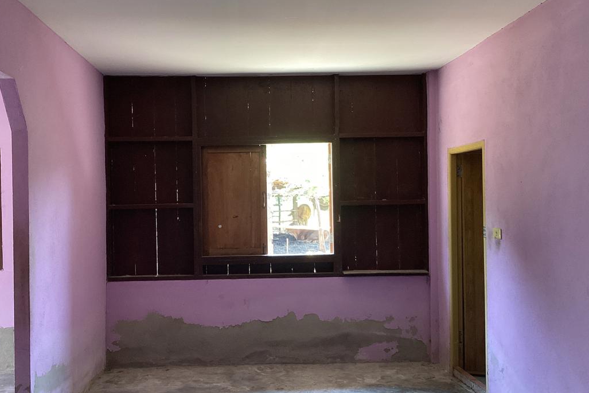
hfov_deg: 53.0
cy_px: 190
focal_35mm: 36
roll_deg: +1.1
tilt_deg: -0.1
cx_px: 265
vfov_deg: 36.9
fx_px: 589
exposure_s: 1/60
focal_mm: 3.3
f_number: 2.4
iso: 64
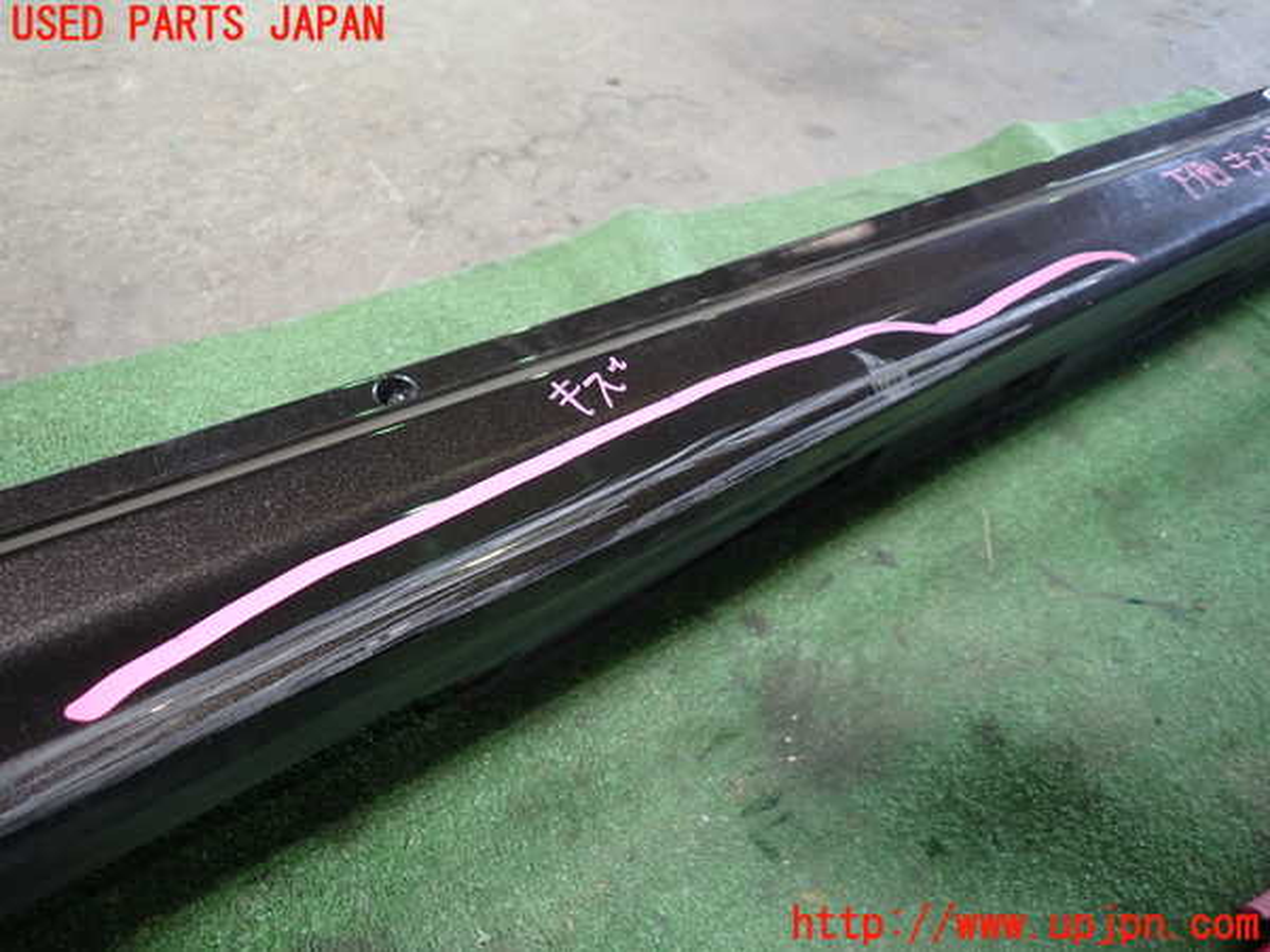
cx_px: 635
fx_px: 917
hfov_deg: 69.4
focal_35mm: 25
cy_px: 476
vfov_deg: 54.9
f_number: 2
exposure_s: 1/40
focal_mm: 4.5
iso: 200
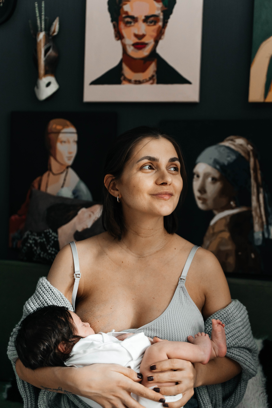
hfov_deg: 28.1
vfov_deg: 41.1
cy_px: 204
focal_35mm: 48
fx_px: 544
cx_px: 136
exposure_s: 1/125
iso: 1250
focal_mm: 48
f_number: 2.8
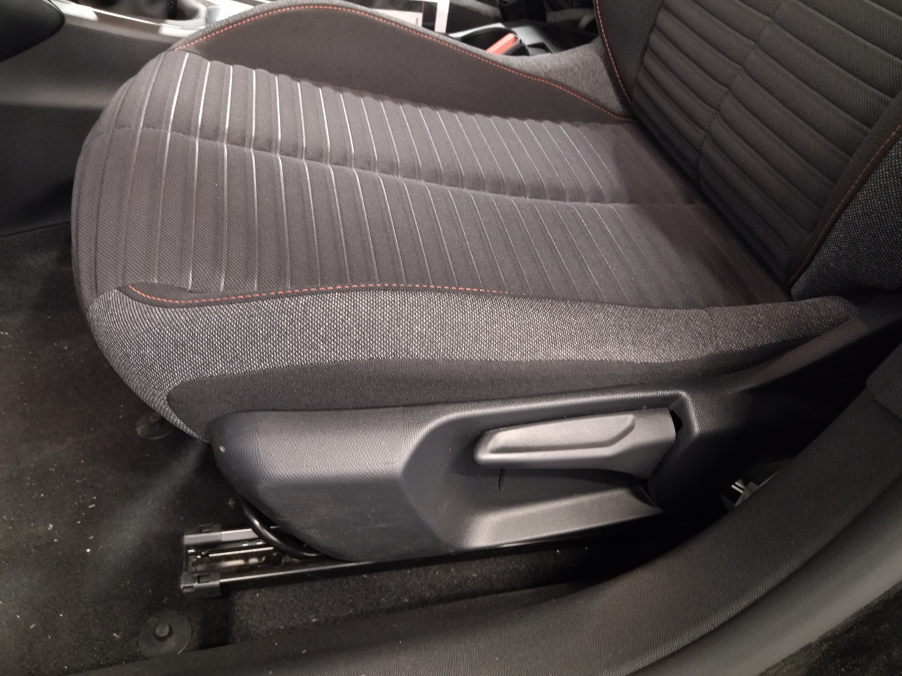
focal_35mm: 27
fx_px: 704
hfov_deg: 65.3
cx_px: 451
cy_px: 338
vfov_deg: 51.4
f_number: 1.79
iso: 416
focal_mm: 4.74
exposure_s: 1/20
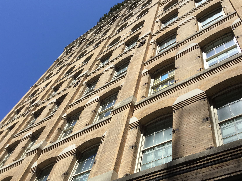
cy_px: 95
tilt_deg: +55.2
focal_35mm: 36
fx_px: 252
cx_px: 121
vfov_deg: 39.7
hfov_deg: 51.4
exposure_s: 1/1314
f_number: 2.4
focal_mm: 3.3
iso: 25
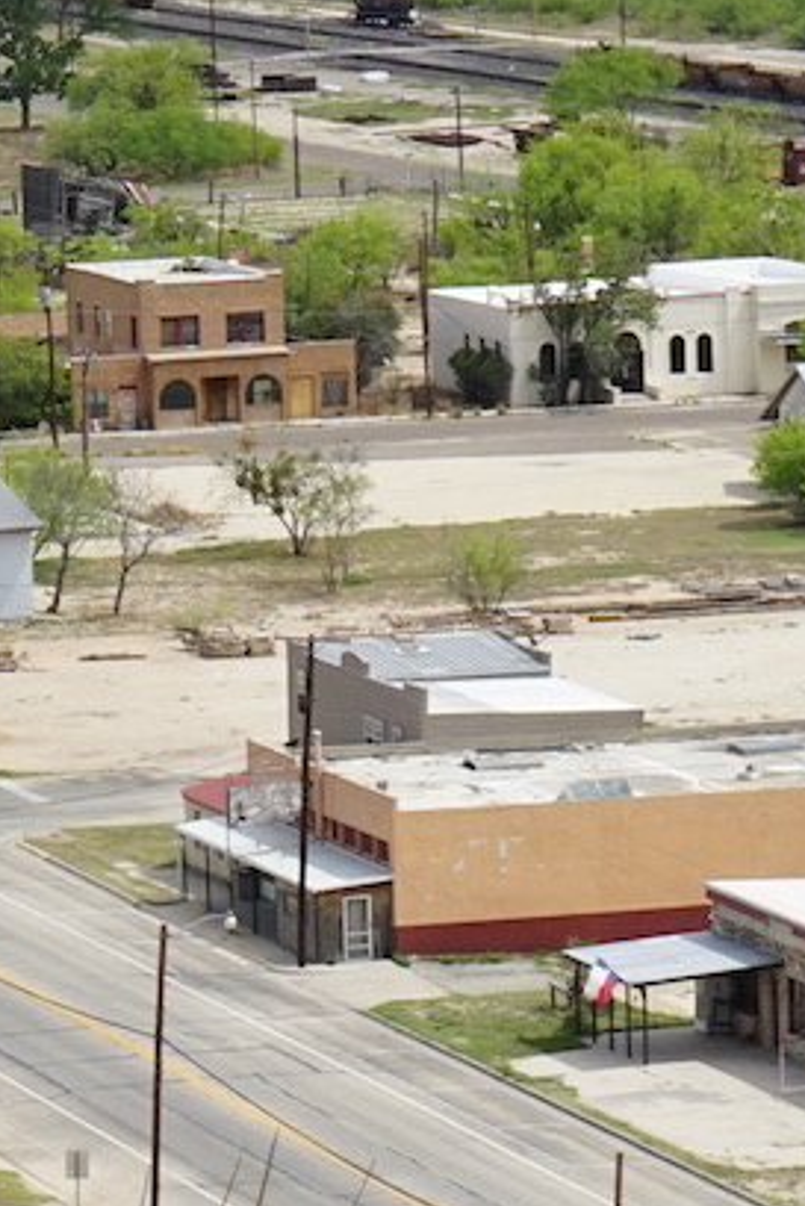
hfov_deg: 5.3
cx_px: 86
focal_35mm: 259
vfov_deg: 7.9
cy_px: 1060
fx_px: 8679
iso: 100
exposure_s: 1/160
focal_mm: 53
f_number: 11
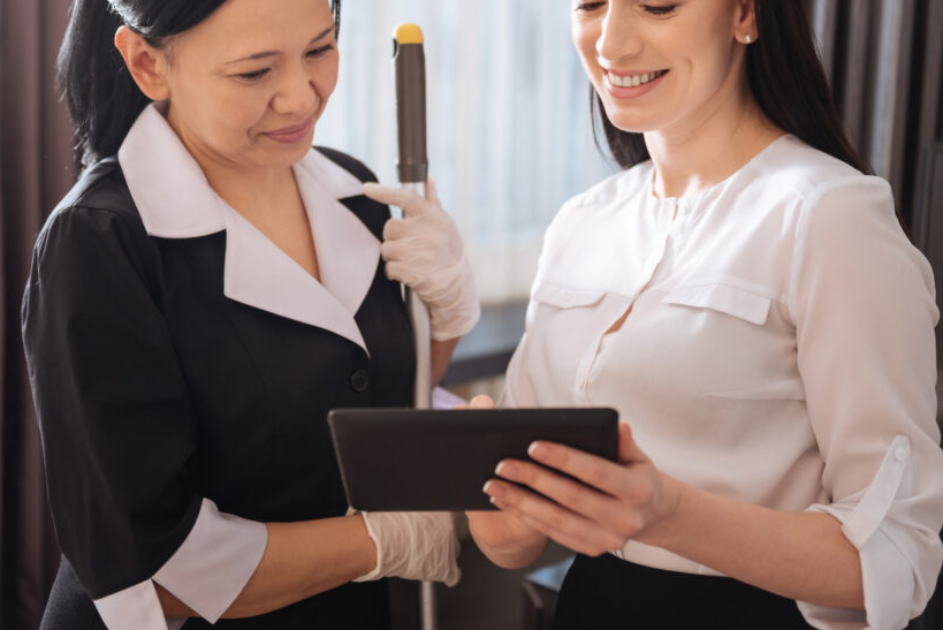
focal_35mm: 55
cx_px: 484
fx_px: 1441
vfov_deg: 24.6
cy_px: 244
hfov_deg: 36.2
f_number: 2.8
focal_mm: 44
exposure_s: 1/160
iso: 250
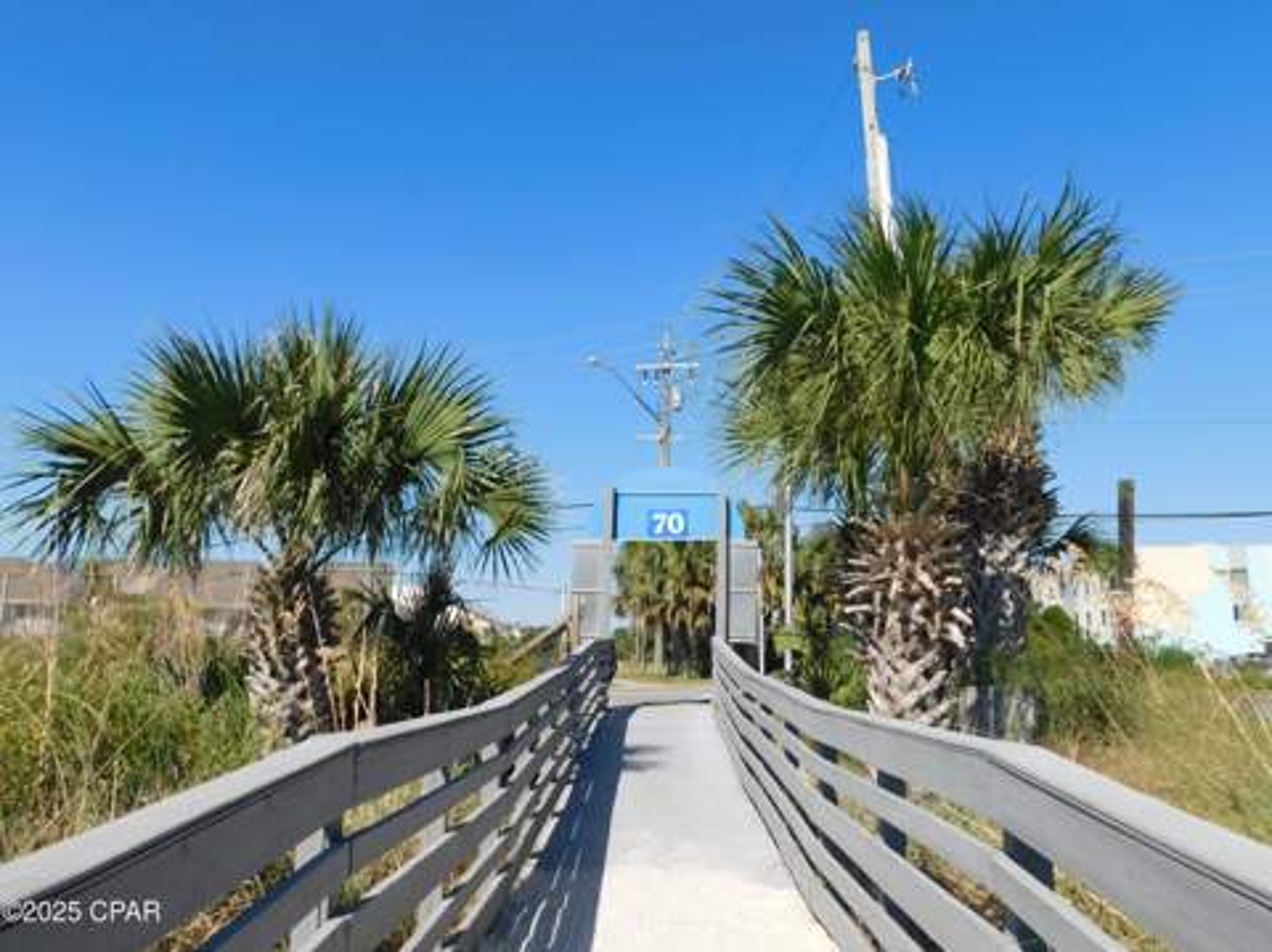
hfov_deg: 60.0
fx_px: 1101
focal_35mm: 30
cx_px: 636
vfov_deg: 46.7
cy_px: 476
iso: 125
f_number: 6.4
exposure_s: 1/500
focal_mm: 5.3
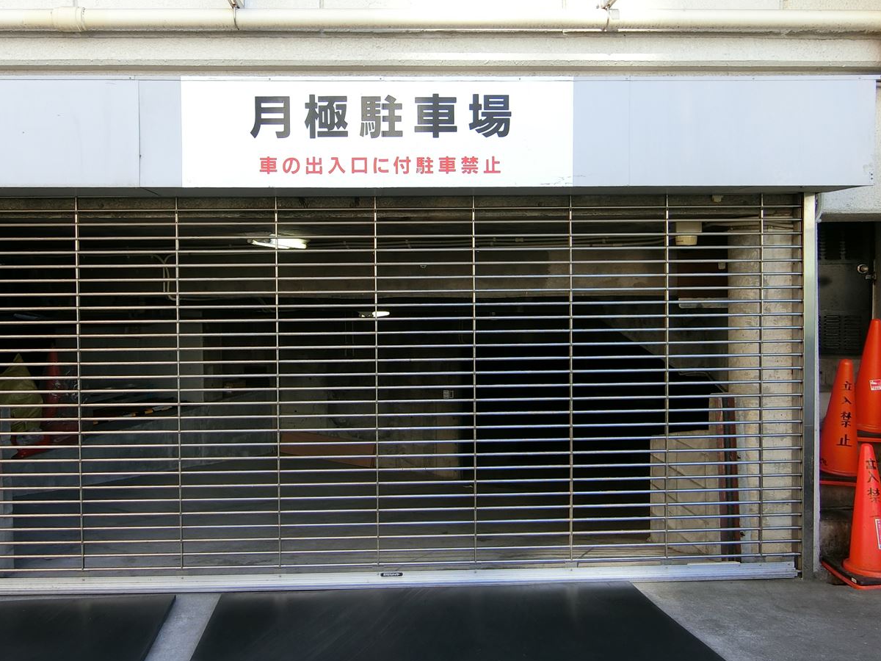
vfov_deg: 49.7
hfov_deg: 63.2
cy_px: 306
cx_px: 387
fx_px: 713
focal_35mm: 28
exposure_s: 1/160
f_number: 2.8
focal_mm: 4.6
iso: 80
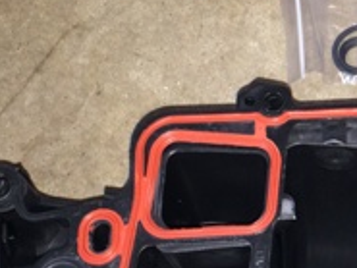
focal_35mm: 106
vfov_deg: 13.9
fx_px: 1094
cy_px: 75
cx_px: 441
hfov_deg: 17.6
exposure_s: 1/16
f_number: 2.2
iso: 80
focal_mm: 4.12
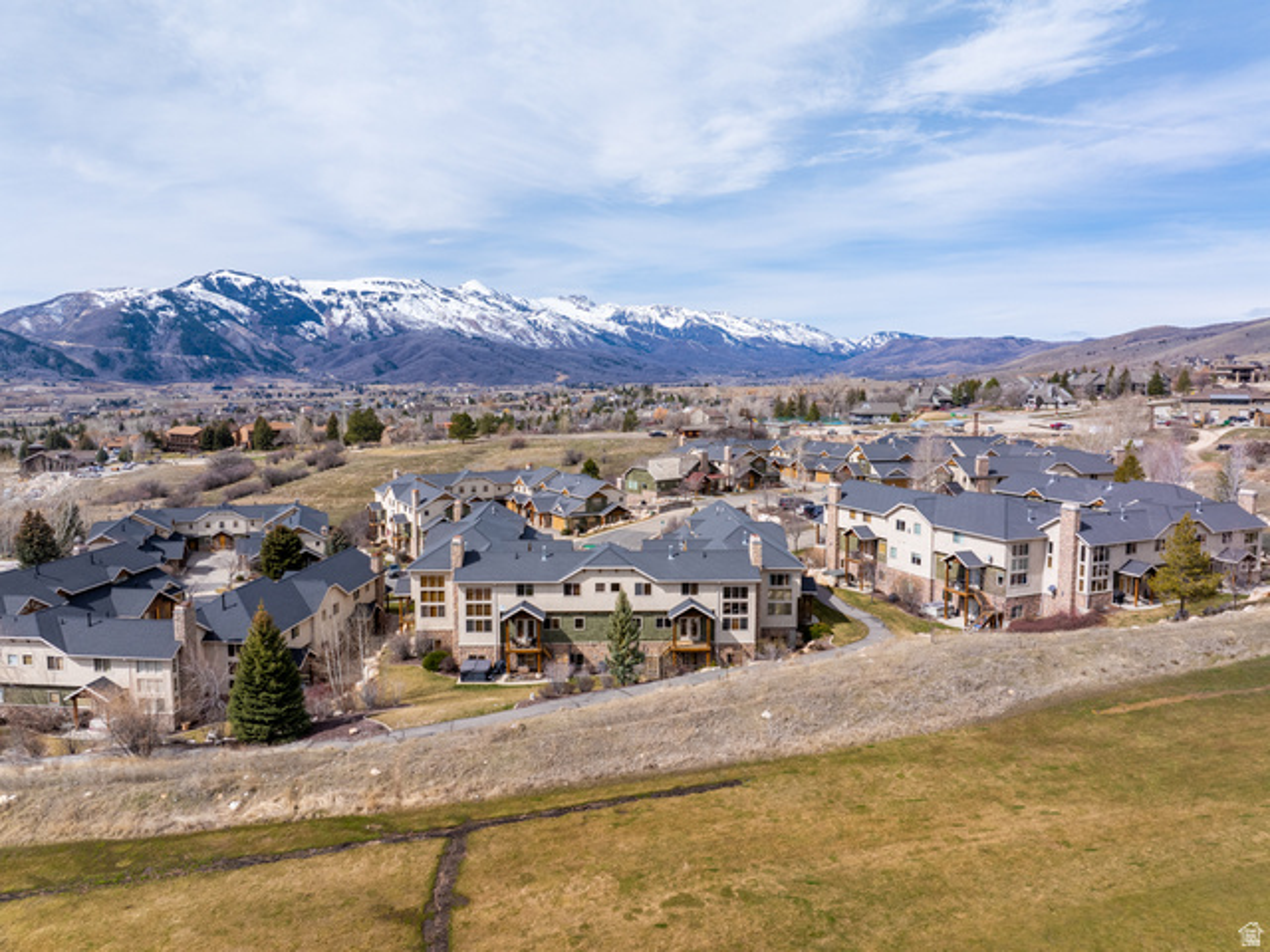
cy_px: 476
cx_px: 635
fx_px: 881
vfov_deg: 56.8
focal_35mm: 24
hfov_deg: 71.6
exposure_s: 1/2000
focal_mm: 12.29
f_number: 4
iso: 100
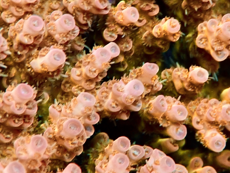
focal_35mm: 167
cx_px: 105
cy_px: 40
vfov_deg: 8.9
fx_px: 1110
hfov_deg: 11.8
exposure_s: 1/160
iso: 250
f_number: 5.6
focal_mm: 14.62
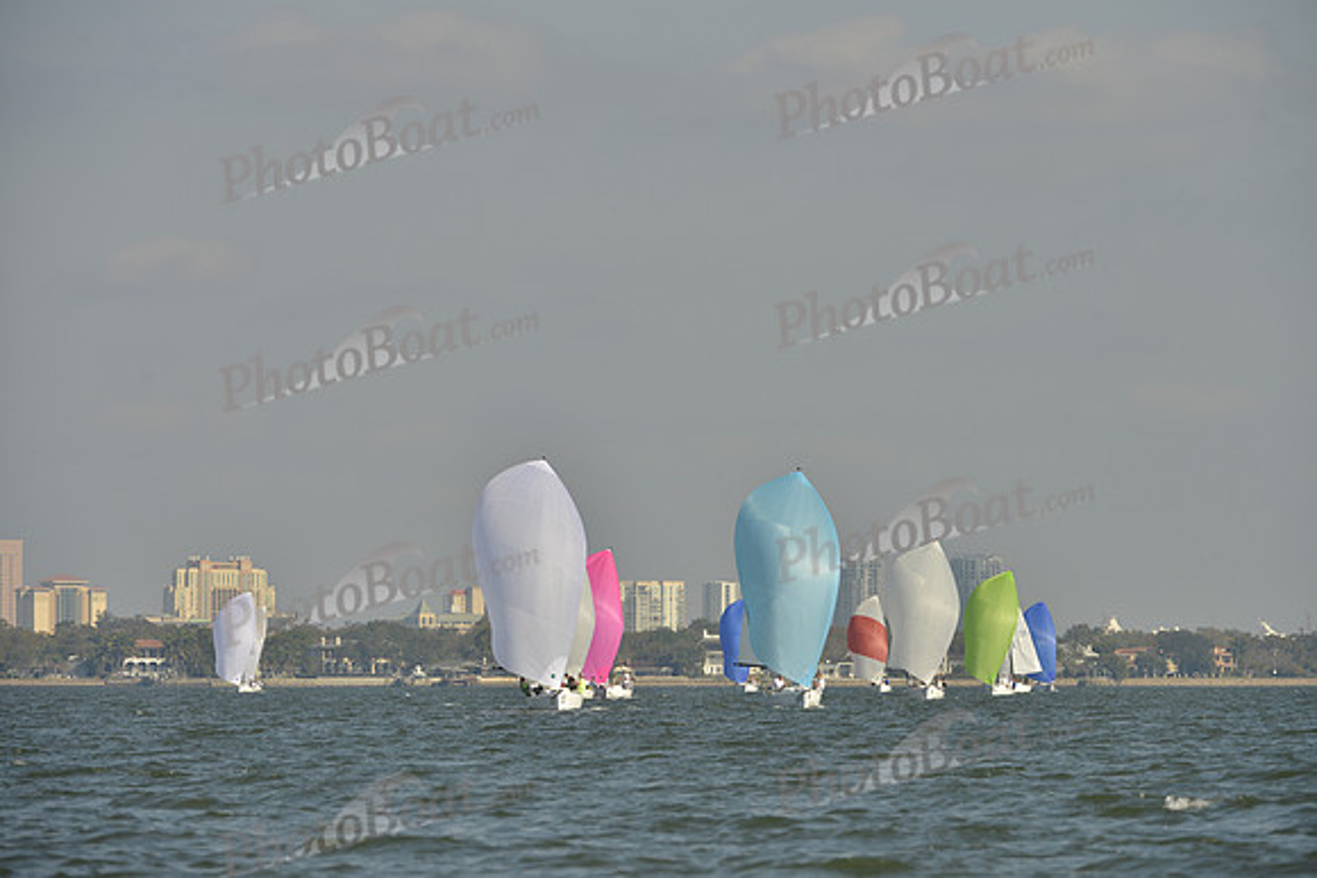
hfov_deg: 8.6
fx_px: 8782
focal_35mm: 240
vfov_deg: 5.7
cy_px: 439
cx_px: 658
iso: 280
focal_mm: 240
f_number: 8
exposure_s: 1/1600
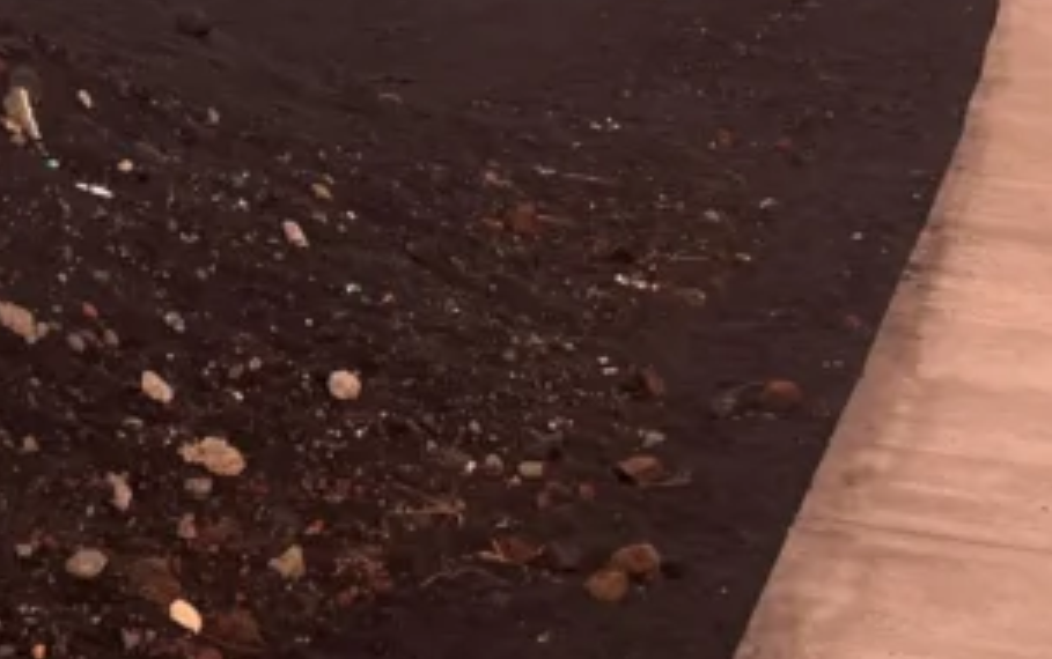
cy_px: -413
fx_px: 2669
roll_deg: -0.4
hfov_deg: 22.3
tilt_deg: -0.4
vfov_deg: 13.1
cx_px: 417
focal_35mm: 93
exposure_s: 1/121
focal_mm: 5.1
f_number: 1.6
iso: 125
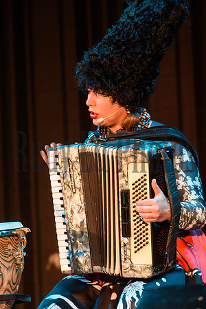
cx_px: 103
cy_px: 154
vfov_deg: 10.3
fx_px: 1717
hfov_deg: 6.9
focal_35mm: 200
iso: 800
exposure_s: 1/40
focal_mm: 200
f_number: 10
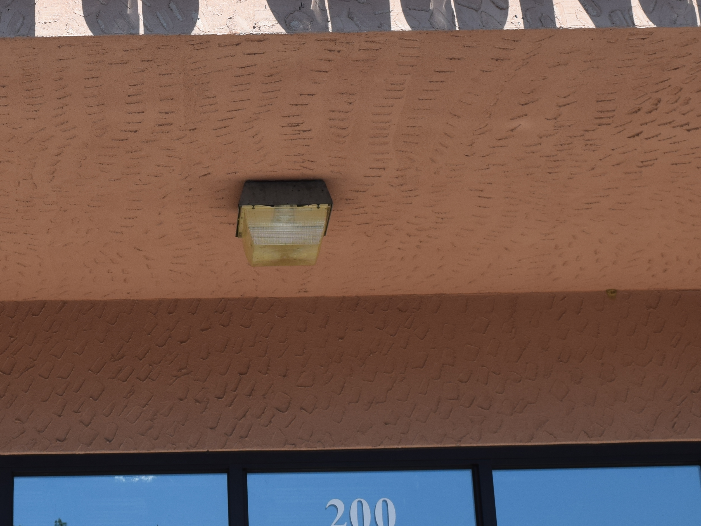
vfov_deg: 15.7
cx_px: 132
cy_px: 38
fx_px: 1886
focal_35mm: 93
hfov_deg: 20.8
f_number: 10
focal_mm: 27
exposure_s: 1/400
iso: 200
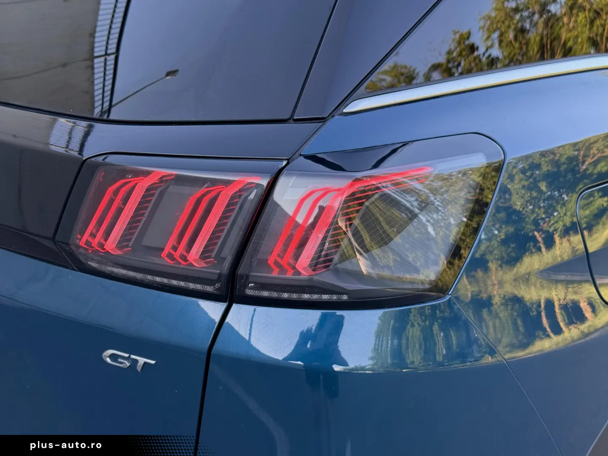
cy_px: 228
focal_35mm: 48
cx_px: 304
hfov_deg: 39.7
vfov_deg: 30.3
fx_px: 843
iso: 80
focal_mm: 6.76
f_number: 1.78
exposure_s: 1/259
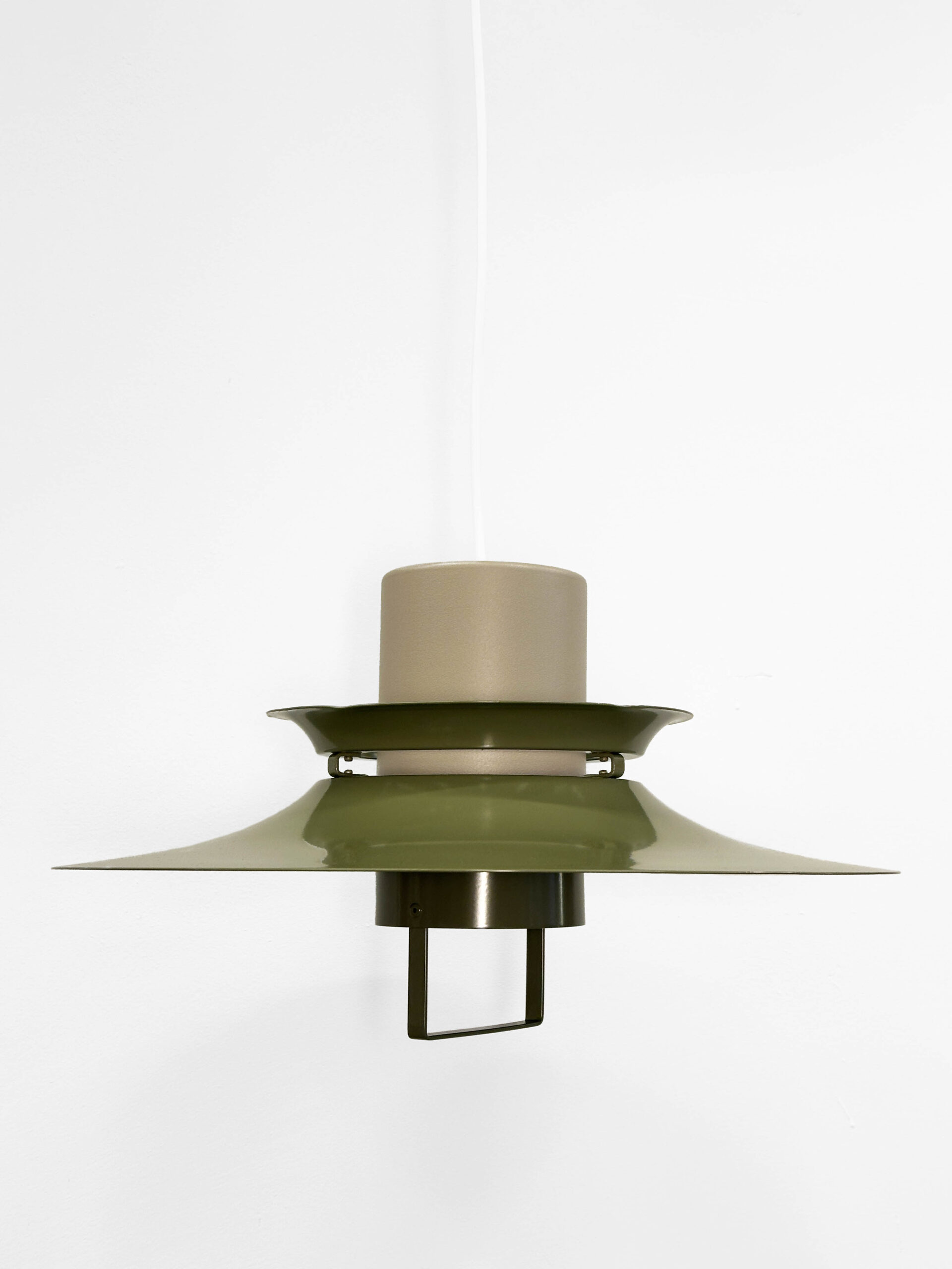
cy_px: 634
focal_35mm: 48
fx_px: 1760
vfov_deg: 39.7
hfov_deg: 30.3
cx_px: 476
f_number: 1.78
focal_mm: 6.86
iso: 64
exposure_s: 1/100
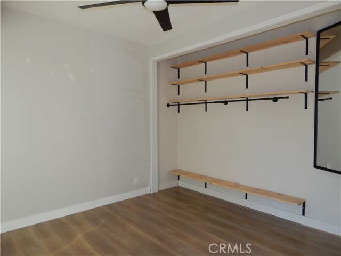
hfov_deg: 73.9
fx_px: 227
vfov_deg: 58.9
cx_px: 170
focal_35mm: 23
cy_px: 128
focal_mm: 4
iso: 125
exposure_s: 1/100
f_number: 3
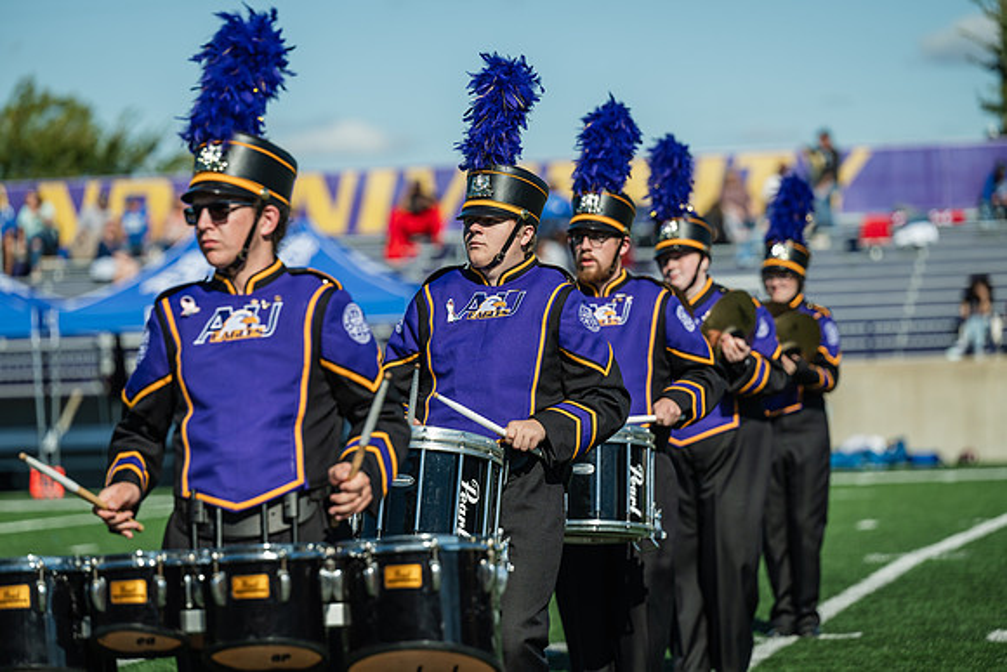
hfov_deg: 12.4
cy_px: 336
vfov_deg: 8.3
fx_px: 4616
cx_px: 504
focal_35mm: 165
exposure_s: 1/1600
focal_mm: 165
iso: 100
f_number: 3.5
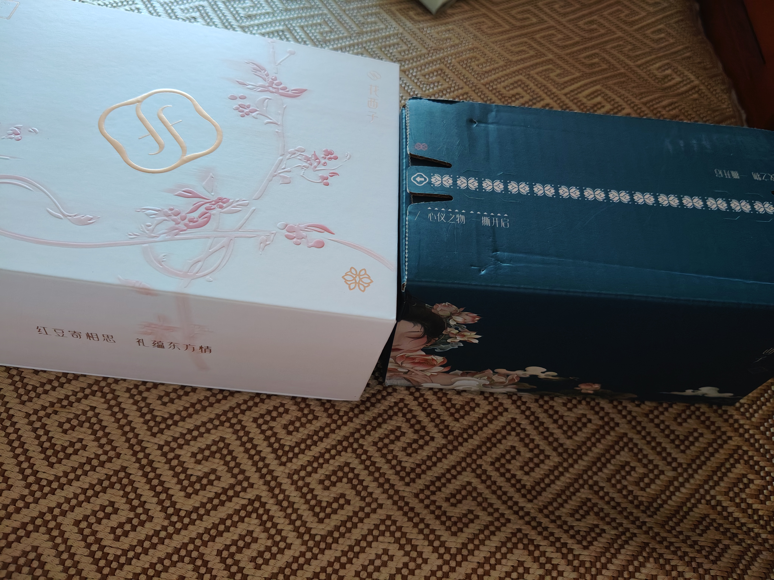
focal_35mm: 26
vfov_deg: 53.1
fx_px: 581
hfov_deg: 67.3
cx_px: 387
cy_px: 290
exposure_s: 1/33.3
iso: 1034
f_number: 1.88
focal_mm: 4.84
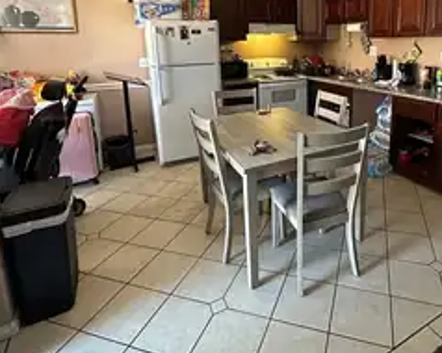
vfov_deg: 58.0
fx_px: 301
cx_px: 293
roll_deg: +1.4
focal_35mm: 23
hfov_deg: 70.6
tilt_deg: -8.5
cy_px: 93
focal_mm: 2.22
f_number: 2.2
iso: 500
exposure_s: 1/60
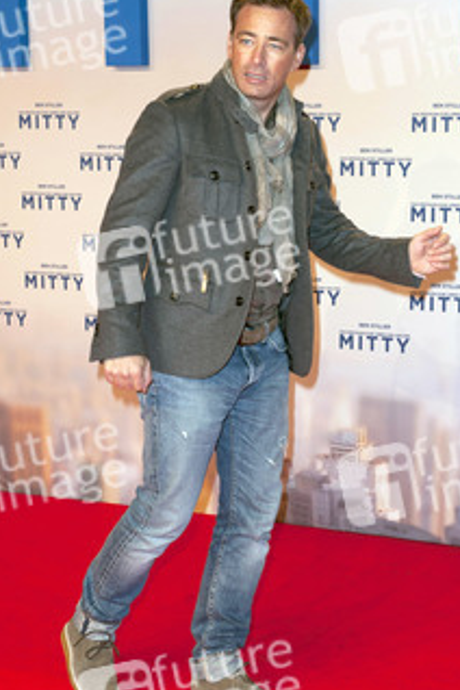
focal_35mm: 73
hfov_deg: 18.7
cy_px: 367
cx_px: 253
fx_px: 1399
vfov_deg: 27.7
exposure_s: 1/320
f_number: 6.3
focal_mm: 58
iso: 800
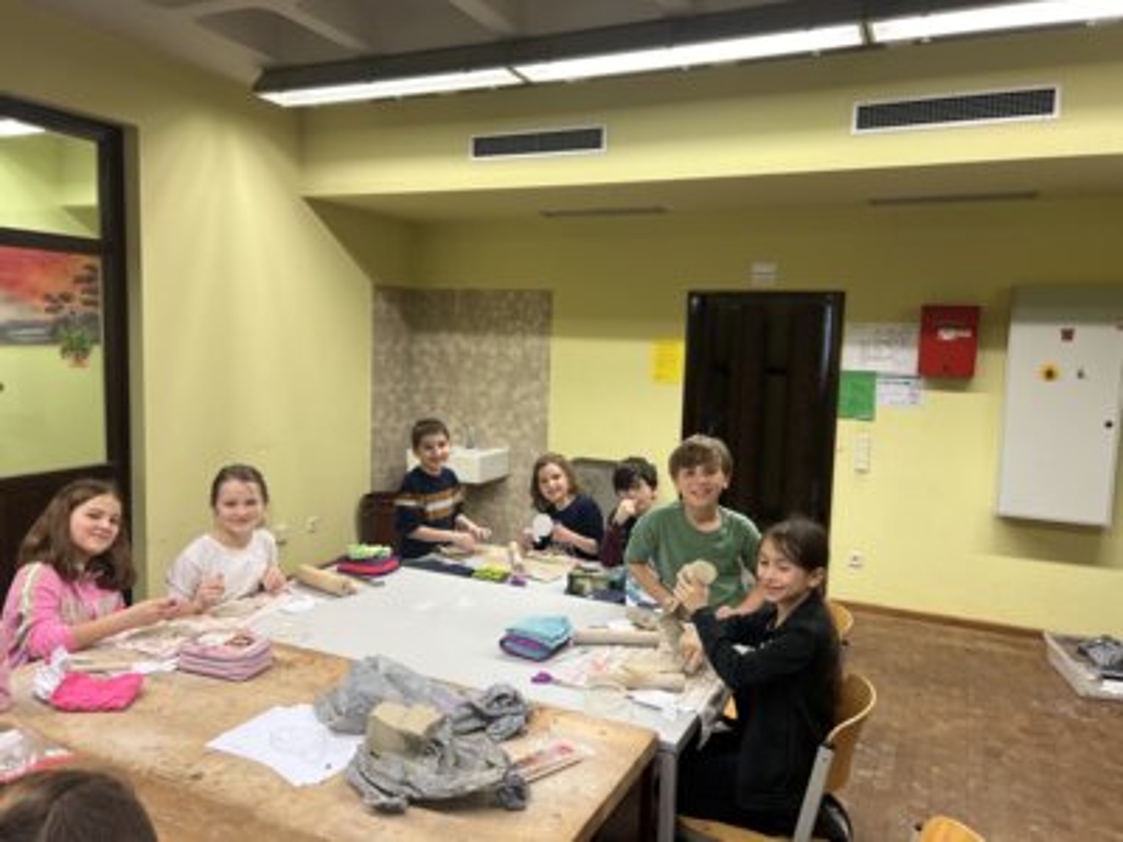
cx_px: 562
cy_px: 421
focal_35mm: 26
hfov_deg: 67.3
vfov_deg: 53.1
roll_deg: -2.4
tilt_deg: -5.7
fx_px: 843
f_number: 1.5
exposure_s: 1/100
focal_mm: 5.7
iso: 125
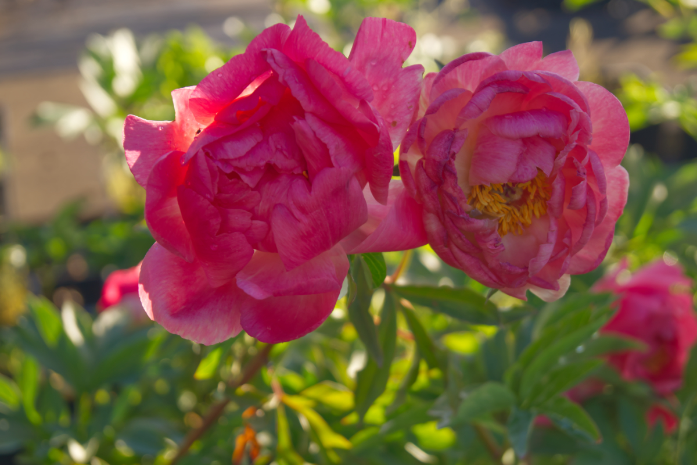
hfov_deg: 24.6
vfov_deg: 16.6
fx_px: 1597
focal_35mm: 82
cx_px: 348
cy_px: 232
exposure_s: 1/100
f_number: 5.6
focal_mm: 55
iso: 100
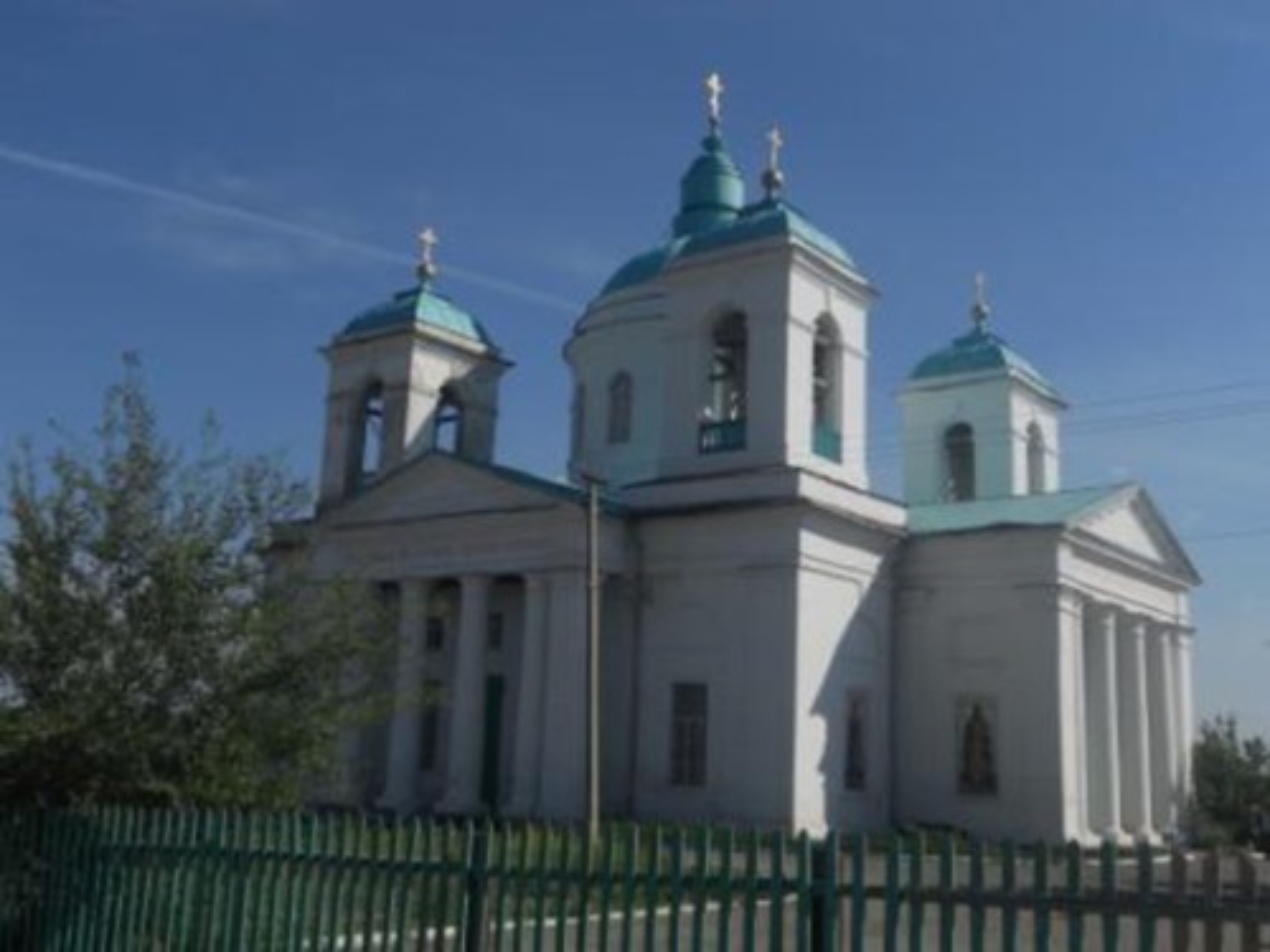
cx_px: 635
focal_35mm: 38
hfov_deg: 49.0
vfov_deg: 37.7
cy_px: 476
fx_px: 1394
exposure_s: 1/320
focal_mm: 6.9
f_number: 9.8
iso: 80
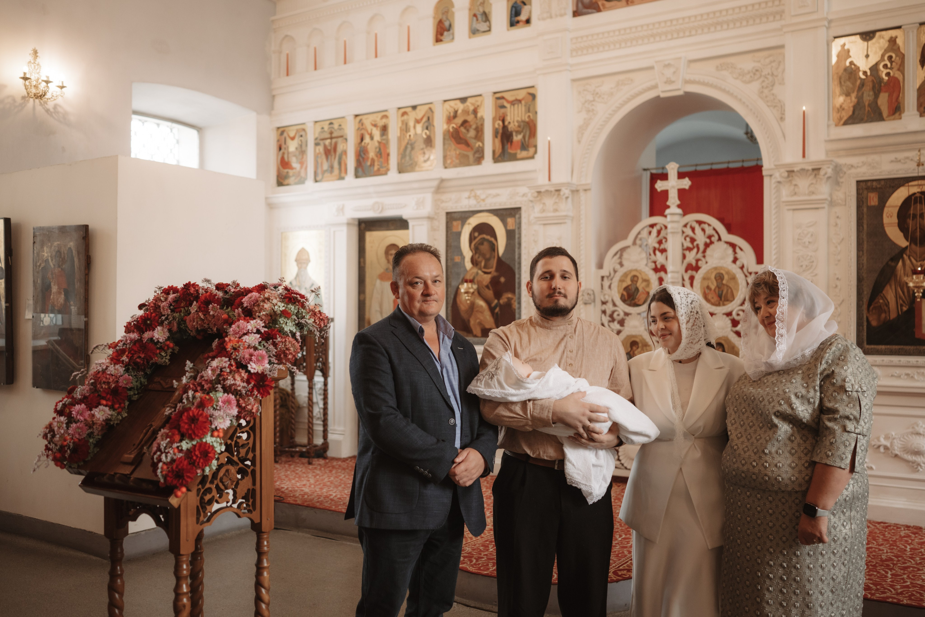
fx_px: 928
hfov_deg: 53.0
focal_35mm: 36
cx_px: 462
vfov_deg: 36.8
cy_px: 308
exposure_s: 1/250
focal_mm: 35
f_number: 2.2
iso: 640
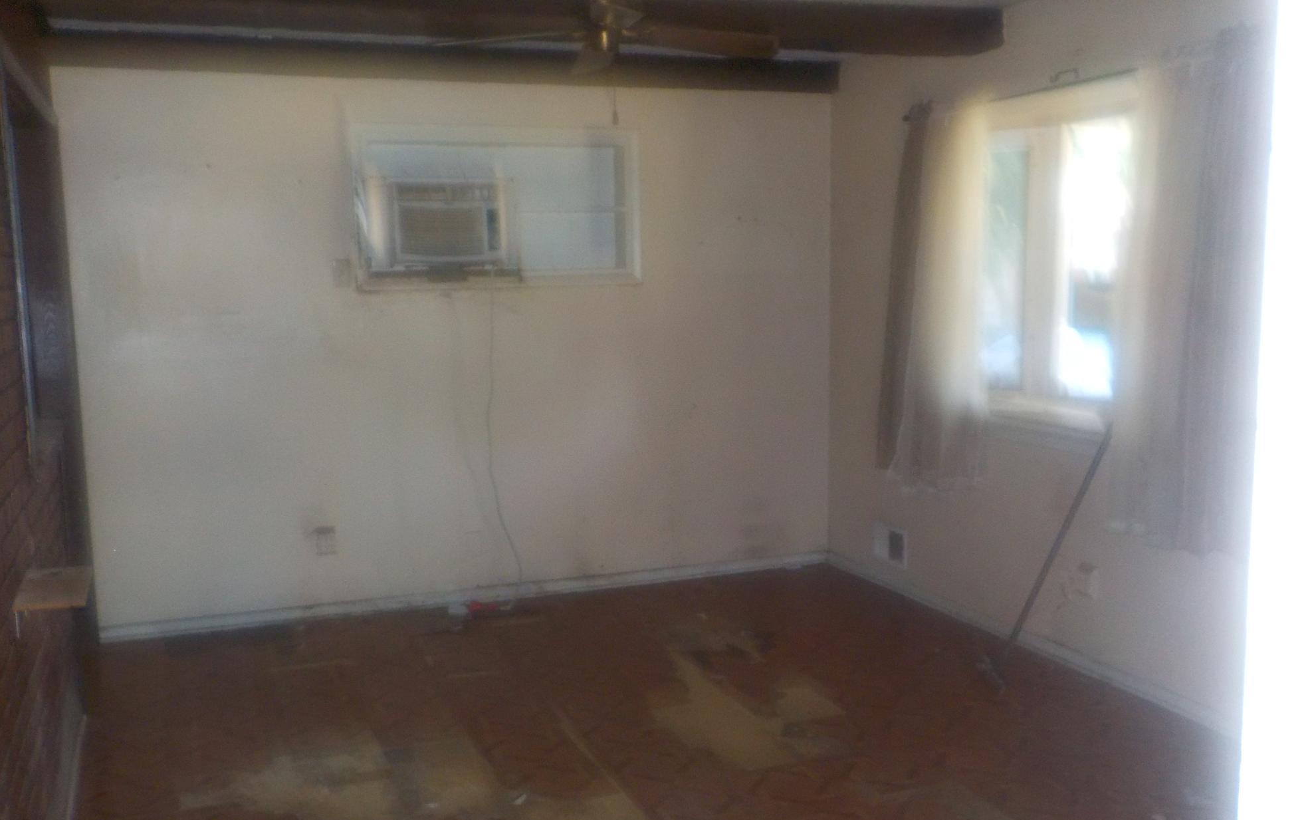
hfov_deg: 58.2
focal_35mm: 33
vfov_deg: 38.3
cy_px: 431
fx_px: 1180
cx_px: 648
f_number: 3.3
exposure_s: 1/30
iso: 220
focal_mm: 4.1
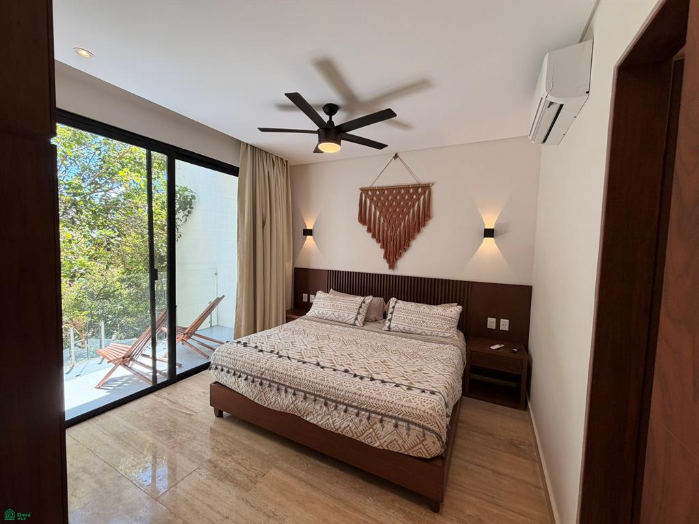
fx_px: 283
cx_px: 350
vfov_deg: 85.7
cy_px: 262
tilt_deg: -4.0
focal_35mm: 14
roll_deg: -2.3
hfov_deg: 102.1
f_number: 2.2
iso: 64
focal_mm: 2.22
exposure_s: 1/120
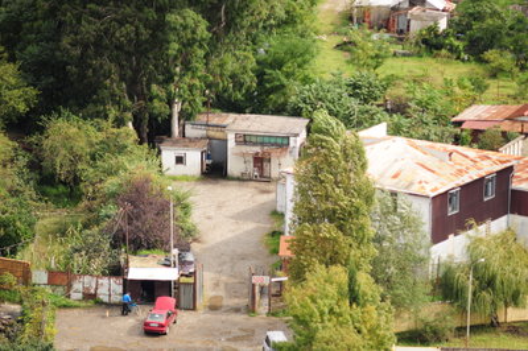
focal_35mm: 225
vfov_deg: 6.1
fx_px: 3297
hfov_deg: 9.2
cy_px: 176
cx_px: 264
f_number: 4.5
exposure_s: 1/1250
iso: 320
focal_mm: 150
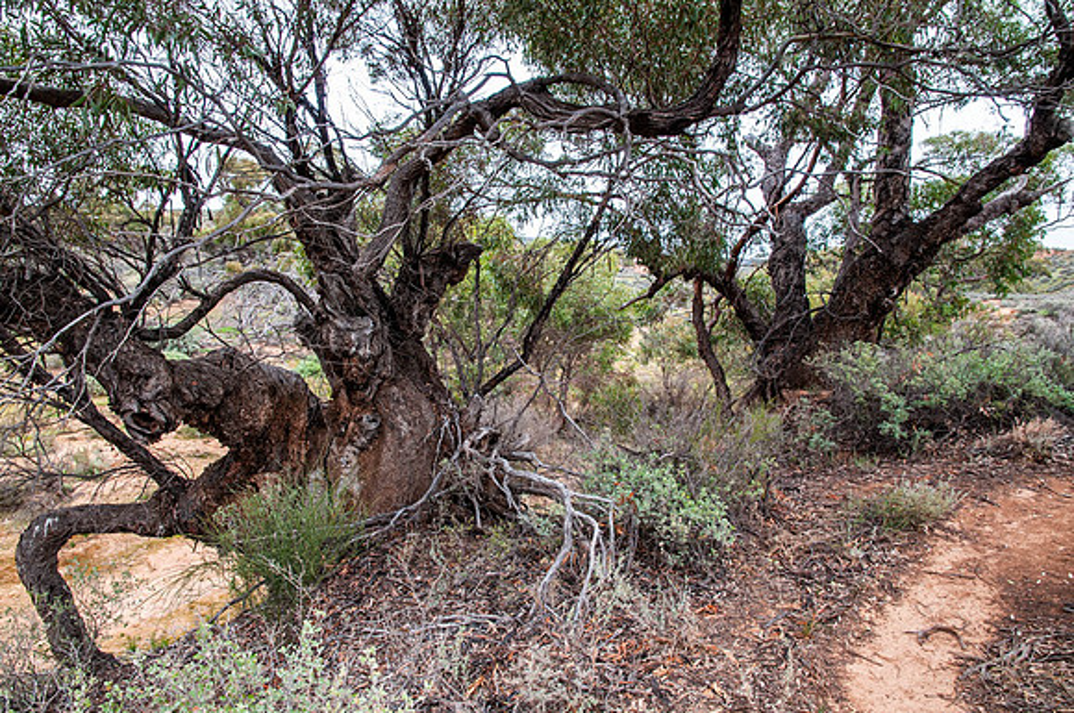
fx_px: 715
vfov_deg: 53.0
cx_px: 537
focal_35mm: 24
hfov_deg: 73.8
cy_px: 356
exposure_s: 1/80
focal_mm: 16
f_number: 8
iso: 250
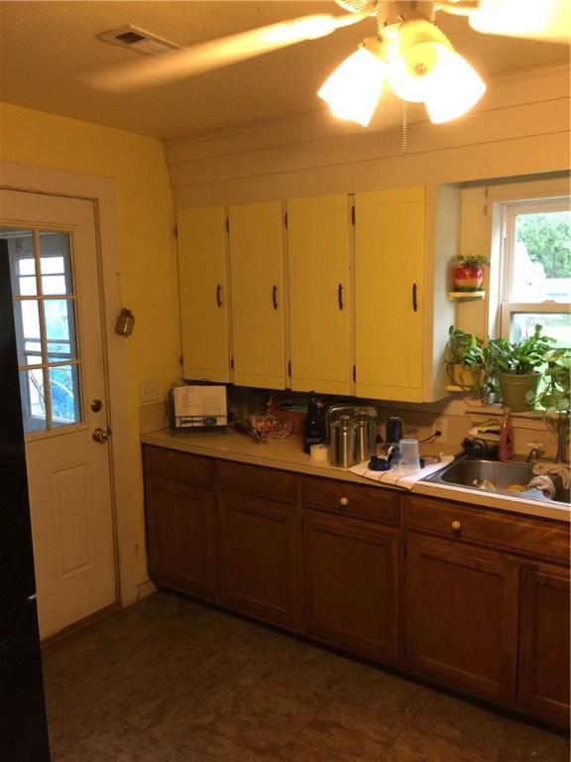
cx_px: 286
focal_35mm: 29
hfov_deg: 48.2
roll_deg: +0.0
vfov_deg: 61.7
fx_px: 638
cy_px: 381
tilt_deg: -6.4
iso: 80
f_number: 2.2
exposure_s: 1/15
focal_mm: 4.15
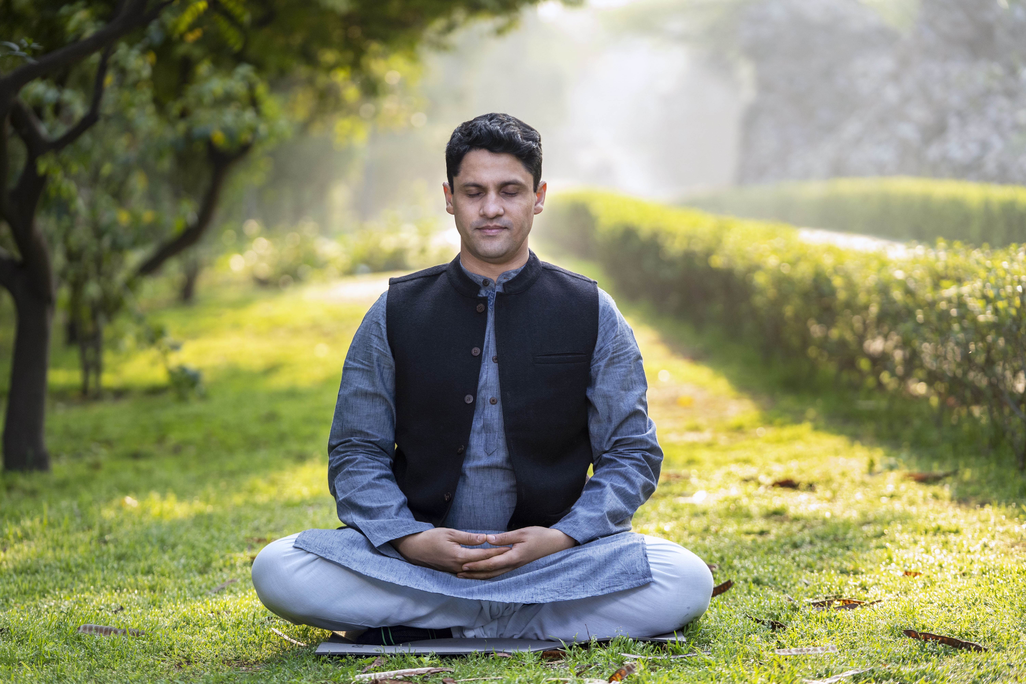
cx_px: 513
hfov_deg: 20.4
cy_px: 342
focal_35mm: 100
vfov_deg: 13.7
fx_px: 2850
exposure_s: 1/800
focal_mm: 100
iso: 1250
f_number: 2.8
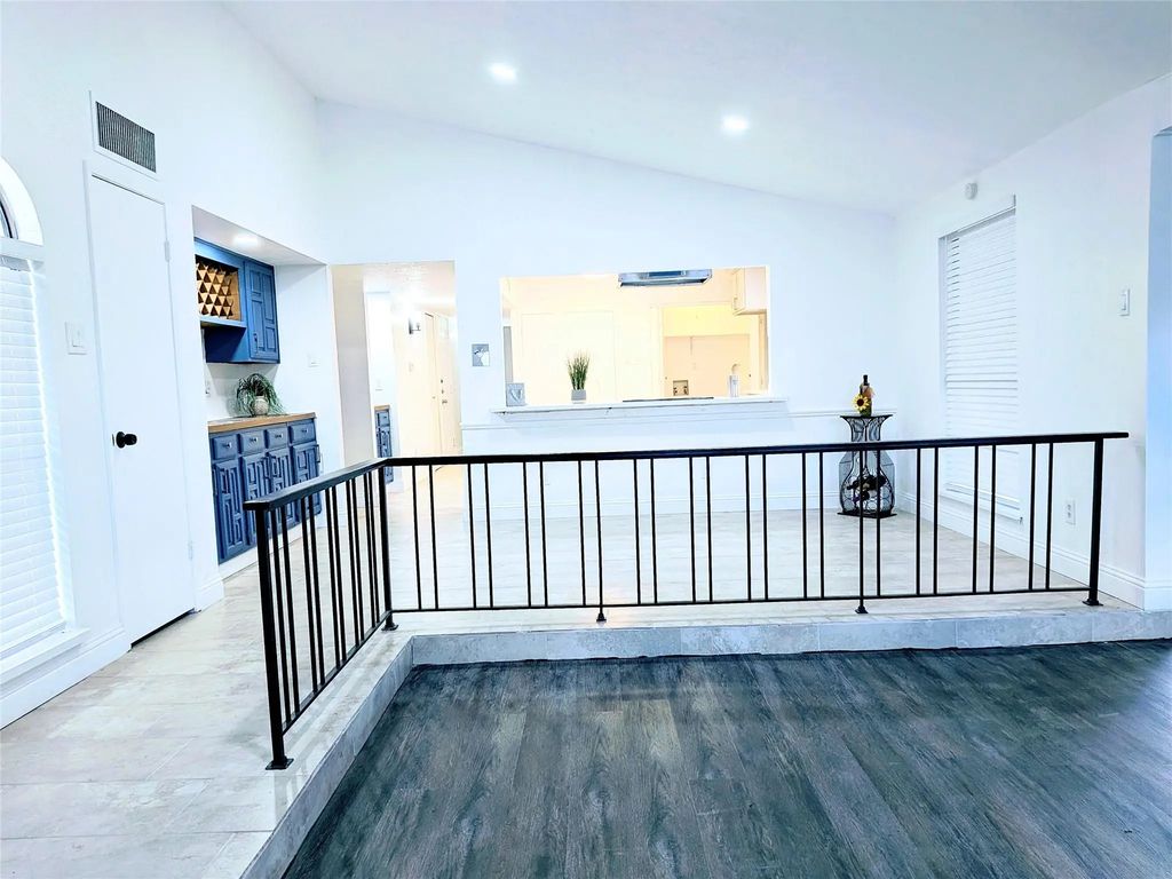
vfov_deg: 56.8
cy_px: 440
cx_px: 586
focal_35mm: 24
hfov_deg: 71.6
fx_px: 813
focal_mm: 4.53
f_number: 1.7
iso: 28
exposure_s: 1/160
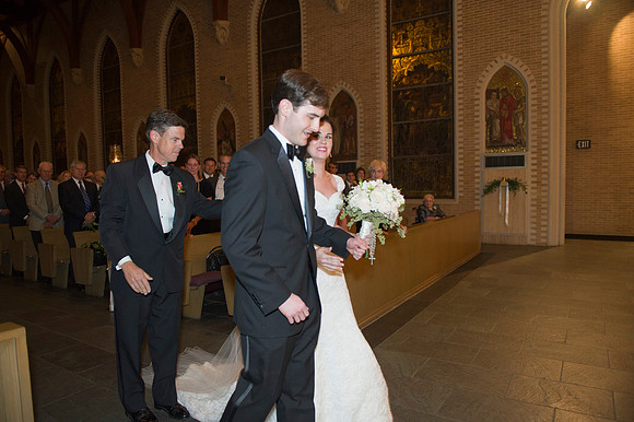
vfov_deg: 53.1
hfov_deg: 73.8
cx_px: 317
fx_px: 422
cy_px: 211
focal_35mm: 24
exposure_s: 1/100
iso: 1600
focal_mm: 24
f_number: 3.2
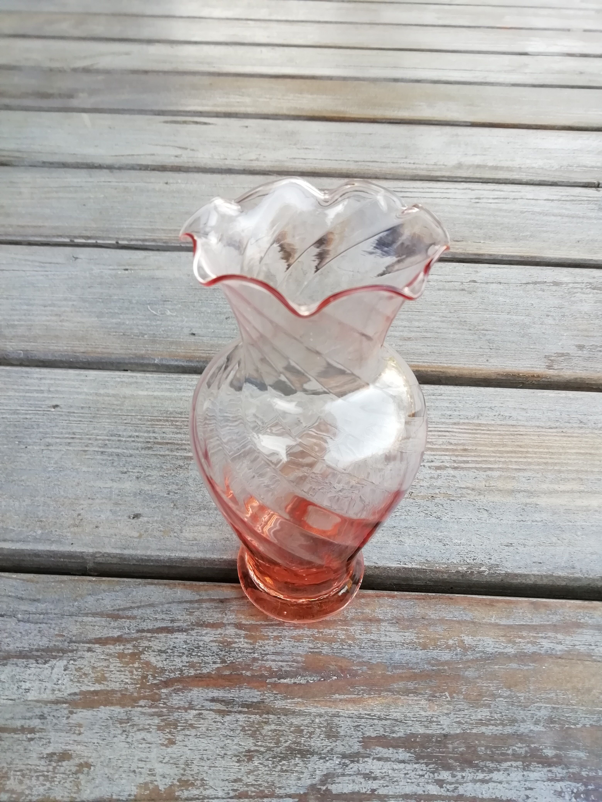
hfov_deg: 53.1
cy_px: 401
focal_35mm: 26
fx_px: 603
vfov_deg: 67.3
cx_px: 301
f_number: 2.2
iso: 64
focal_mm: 3.21
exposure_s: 1/50
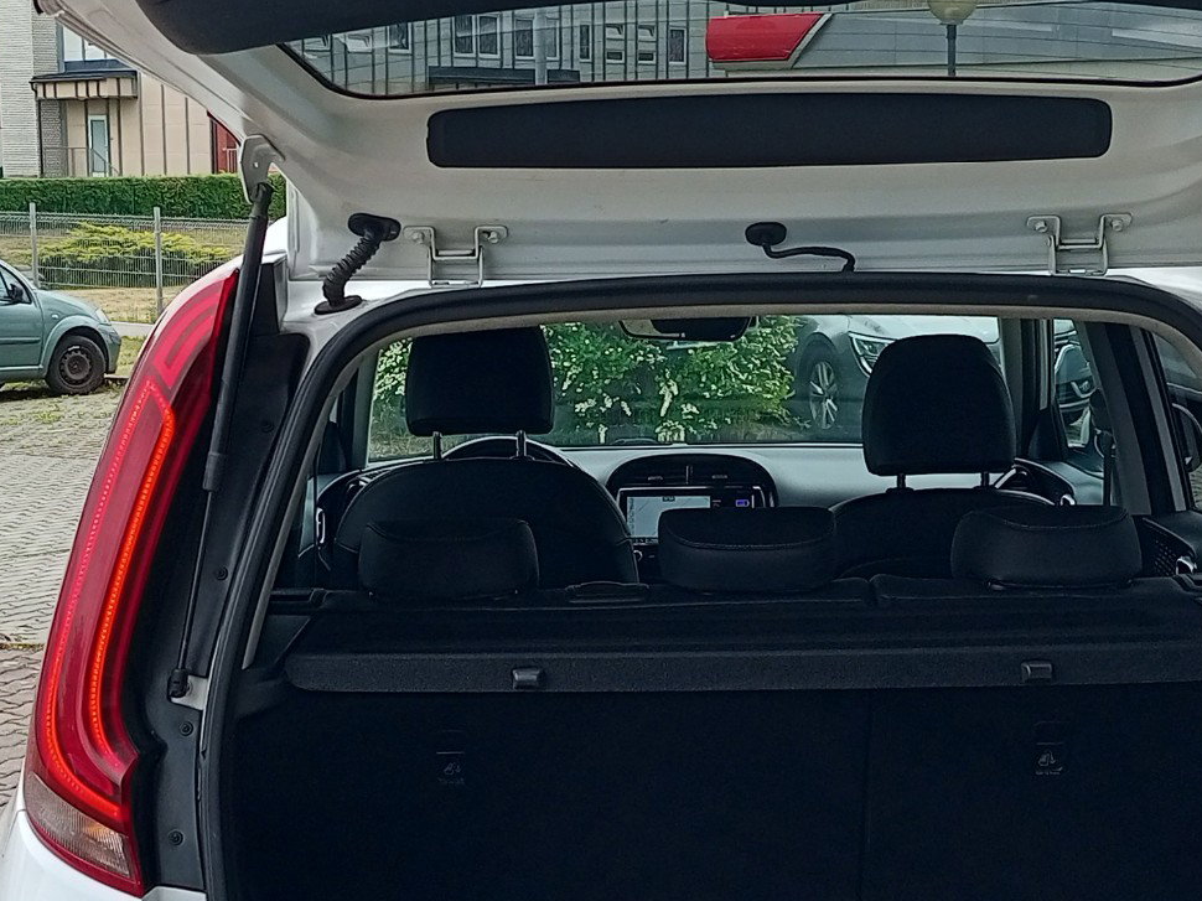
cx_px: 605
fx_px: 2291
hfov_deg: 29.4
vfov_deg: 22.2
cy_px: 534
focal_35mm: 66
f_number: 1.79
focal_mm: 4.69
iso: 105
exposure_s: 1/385
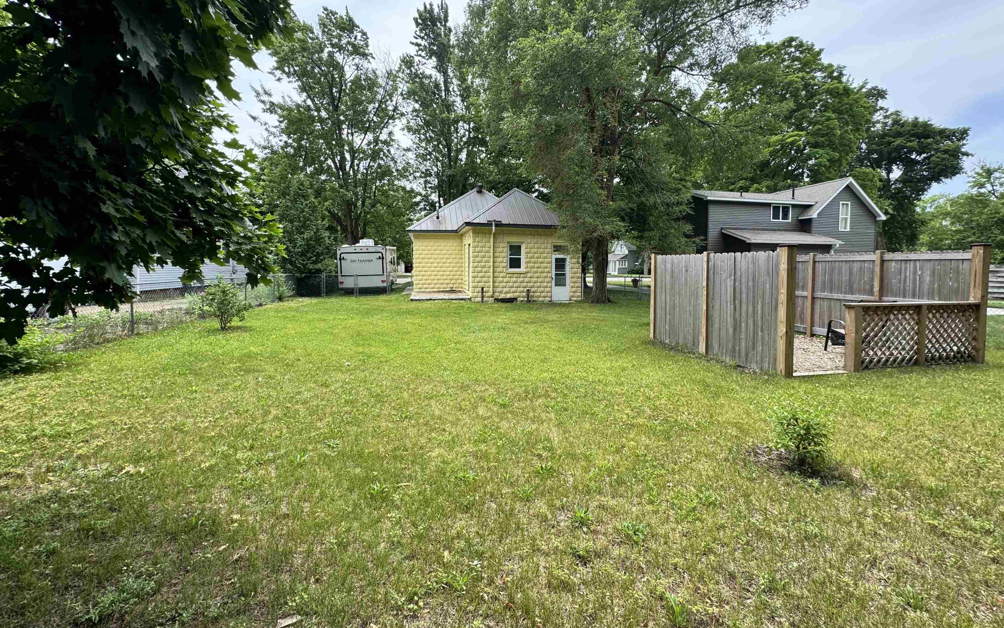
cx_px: 502
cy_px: 283
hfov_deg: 101.5
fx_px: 410
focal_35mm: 15
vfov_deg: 74.6
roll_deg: -0.8
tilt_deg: -3.0
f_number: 2.2
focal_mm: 2.22
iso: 40
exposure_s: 1/453
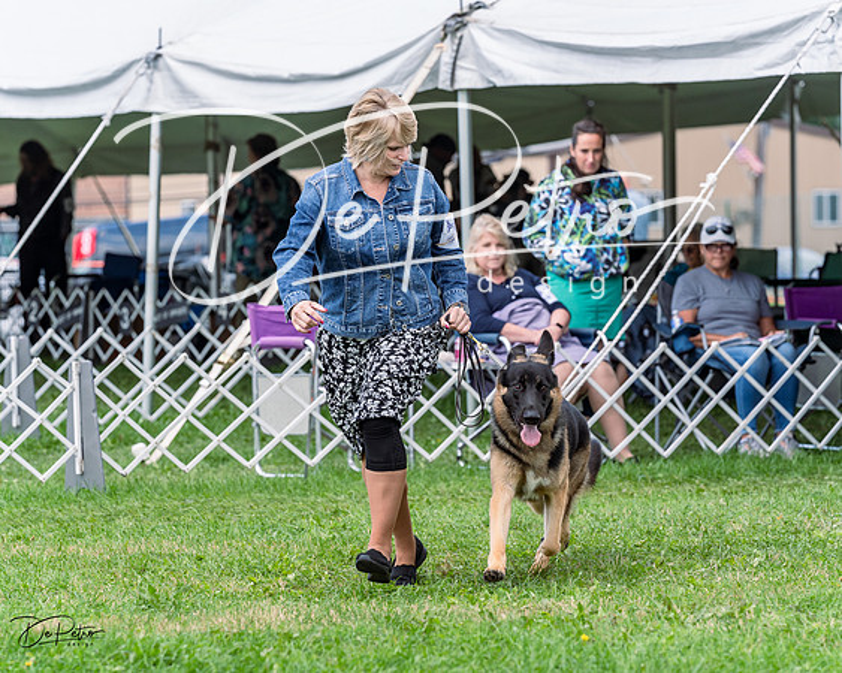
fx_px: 4517
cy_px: 336
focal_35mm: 181
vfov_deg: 8.5
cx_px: 421
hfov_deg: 10.7
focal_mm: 161
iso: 400
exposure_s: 1/800
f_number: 5
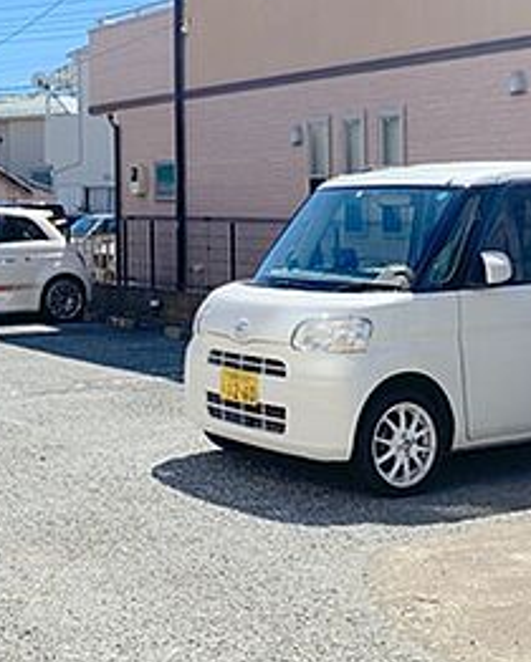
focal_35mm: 62
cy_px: 200
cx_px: 86
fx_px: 1217
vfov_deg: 30.1
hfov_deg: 24.1
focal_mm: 4.25
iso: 25
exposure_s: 1/1845
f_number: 1.8
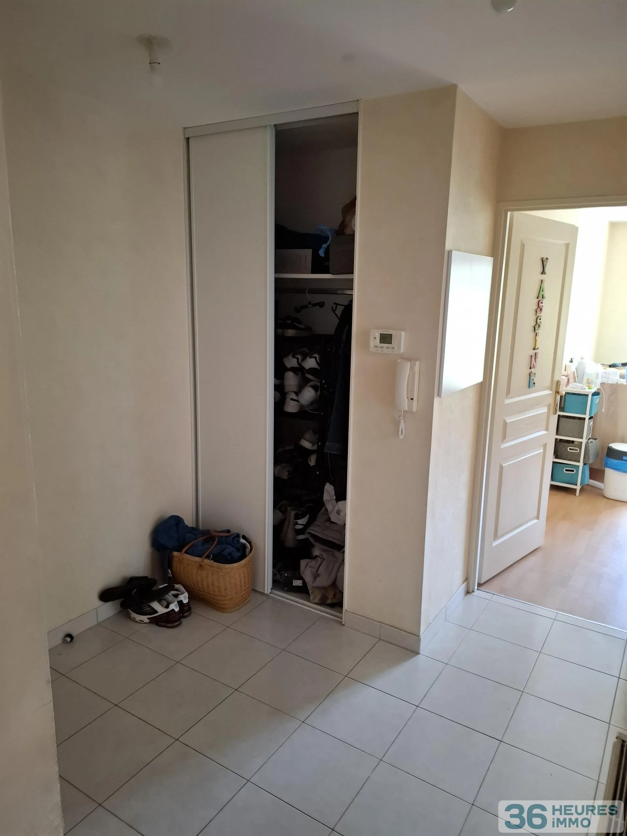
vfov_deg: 73.9
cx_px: 314
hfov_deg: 58.9
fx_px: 555
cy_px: 418
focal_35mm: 23
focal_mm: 5.54
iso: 200
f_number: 1.8
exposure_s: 1/50
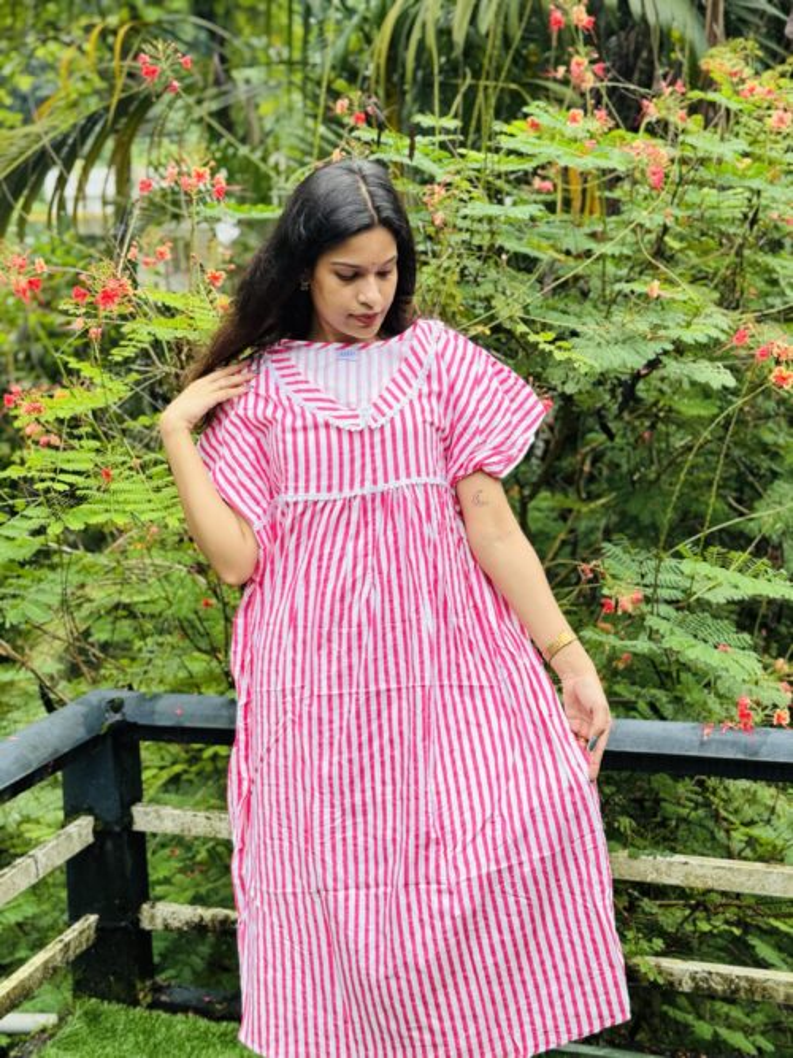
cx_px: 396
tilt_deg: -10.0
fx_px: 1467
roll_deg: +2.1
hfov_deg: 30.3
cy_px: 529
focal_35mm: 48
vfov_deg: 39.7
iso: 64
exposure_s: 1/1094
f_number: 1.78
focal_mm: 6.76
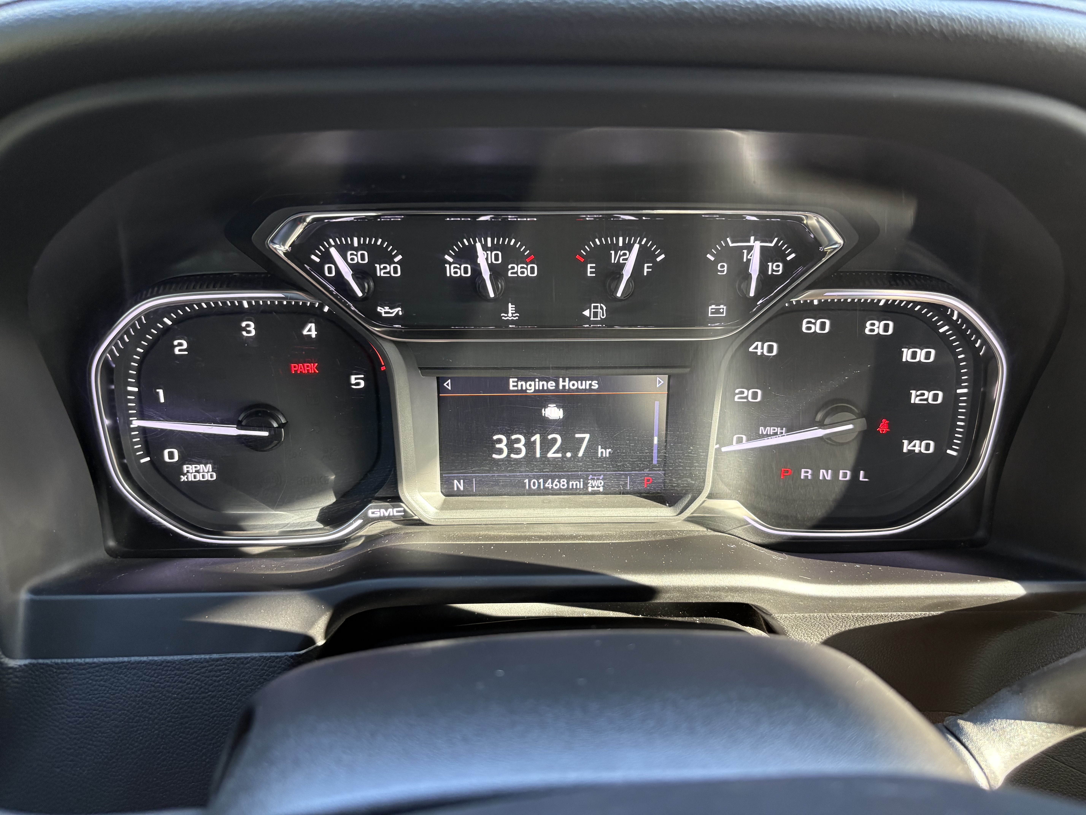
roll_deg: +0.5
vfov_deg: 53.1
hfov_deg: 67.3
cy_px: 408
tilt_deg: -28.6
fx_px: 816
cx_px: 543
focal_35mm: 26
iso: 160
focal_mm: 5.96
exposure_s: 1/57
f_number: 1.6
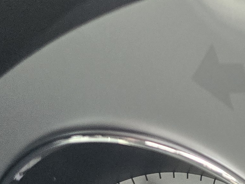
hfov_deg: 13.9
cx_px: 489
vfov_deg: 12.2
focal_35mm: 120
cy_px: 170
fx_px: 849
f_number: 1.7
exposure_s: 1/120
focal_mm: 6.3
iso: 160
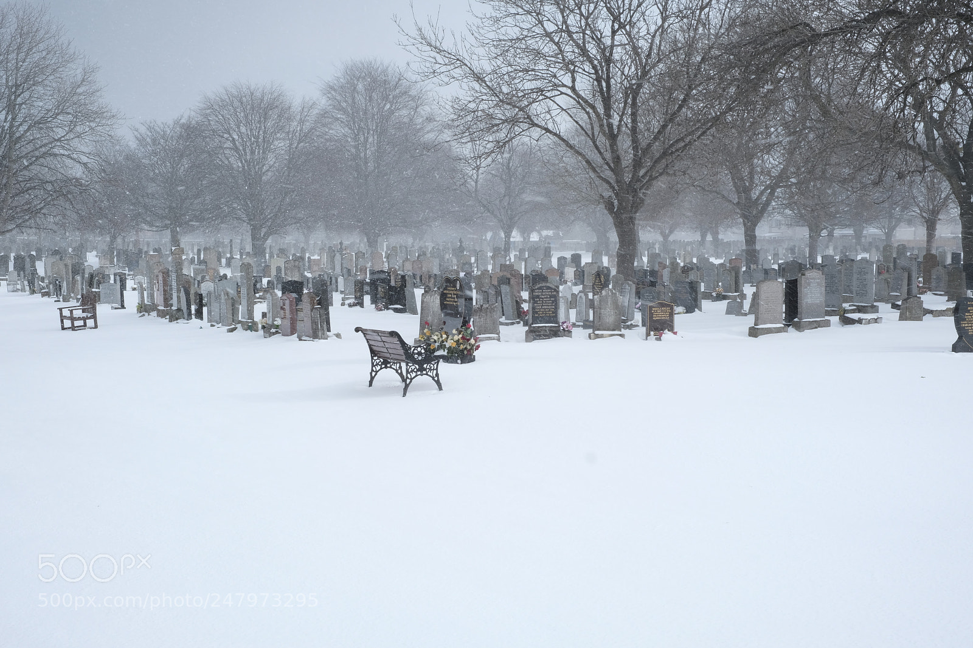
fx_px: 1432
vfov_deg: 25.5
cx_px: 486
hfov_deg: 37.5
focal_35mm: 53
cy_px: 324
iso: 200
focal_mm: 35
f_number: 16
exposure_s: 1/80
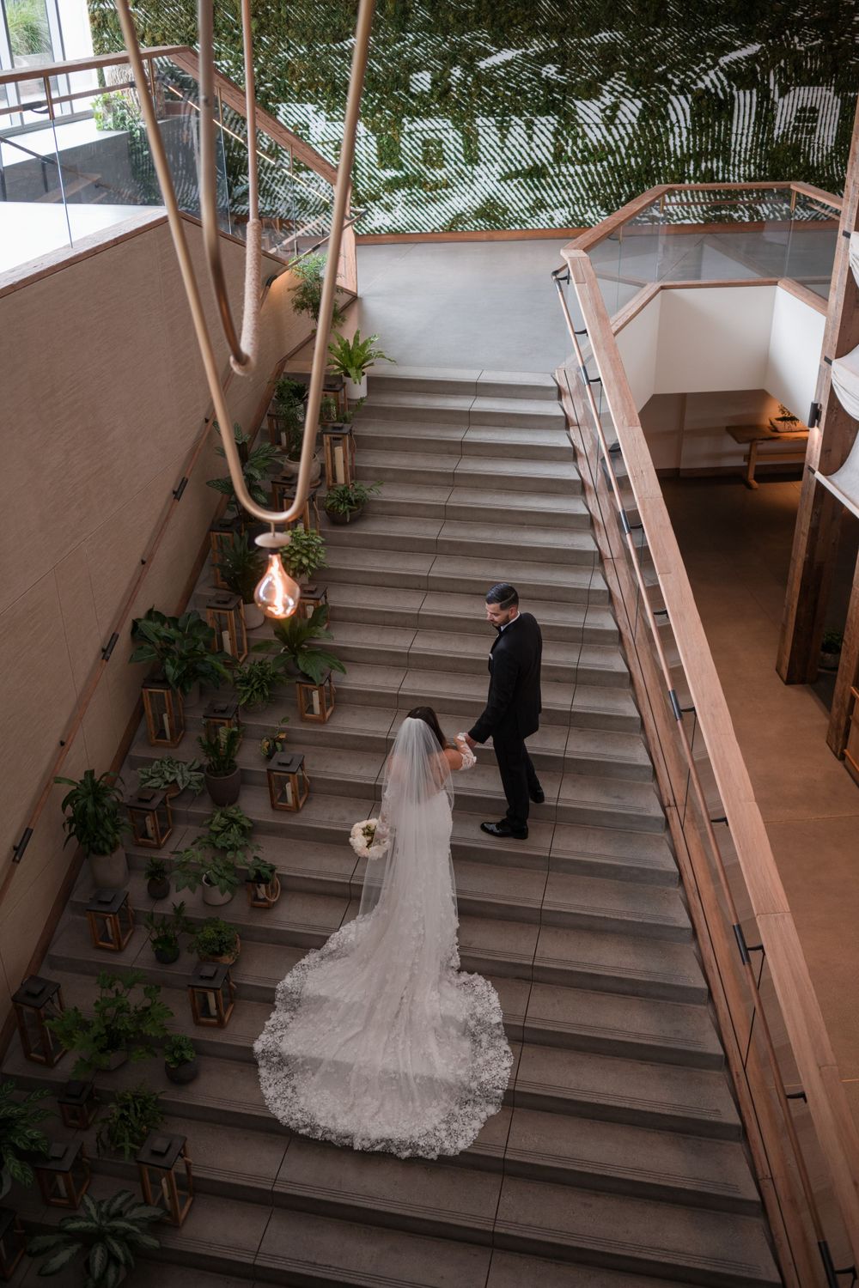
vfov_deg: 54.4
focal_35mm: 35
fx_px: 1253
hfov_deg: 37.9
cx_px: 430
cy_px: 644
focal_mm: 35
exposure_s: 1/100
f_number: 1.8
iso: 400
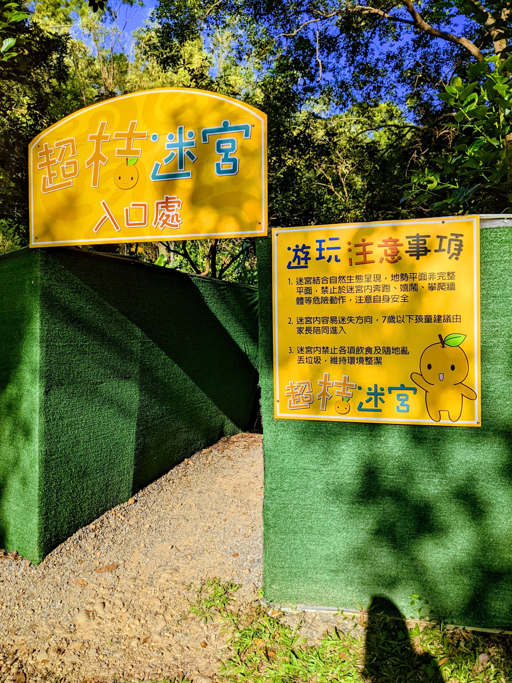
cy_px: 342
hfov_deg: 51.4
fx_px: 532
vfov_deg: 65.3
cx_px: 256
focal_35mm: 27
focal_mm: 4.44
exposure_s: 1/4695
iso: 61
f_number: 1.8
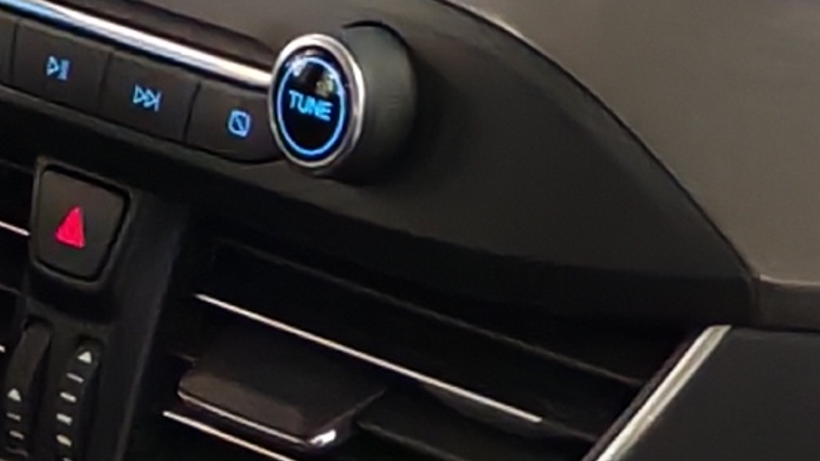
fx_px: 5436
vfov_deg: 4.8
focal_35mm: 250
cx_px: 172
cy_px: 947
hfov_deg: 8.6
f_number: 1.9
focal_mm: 6.12
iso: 2000
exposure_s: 1/50
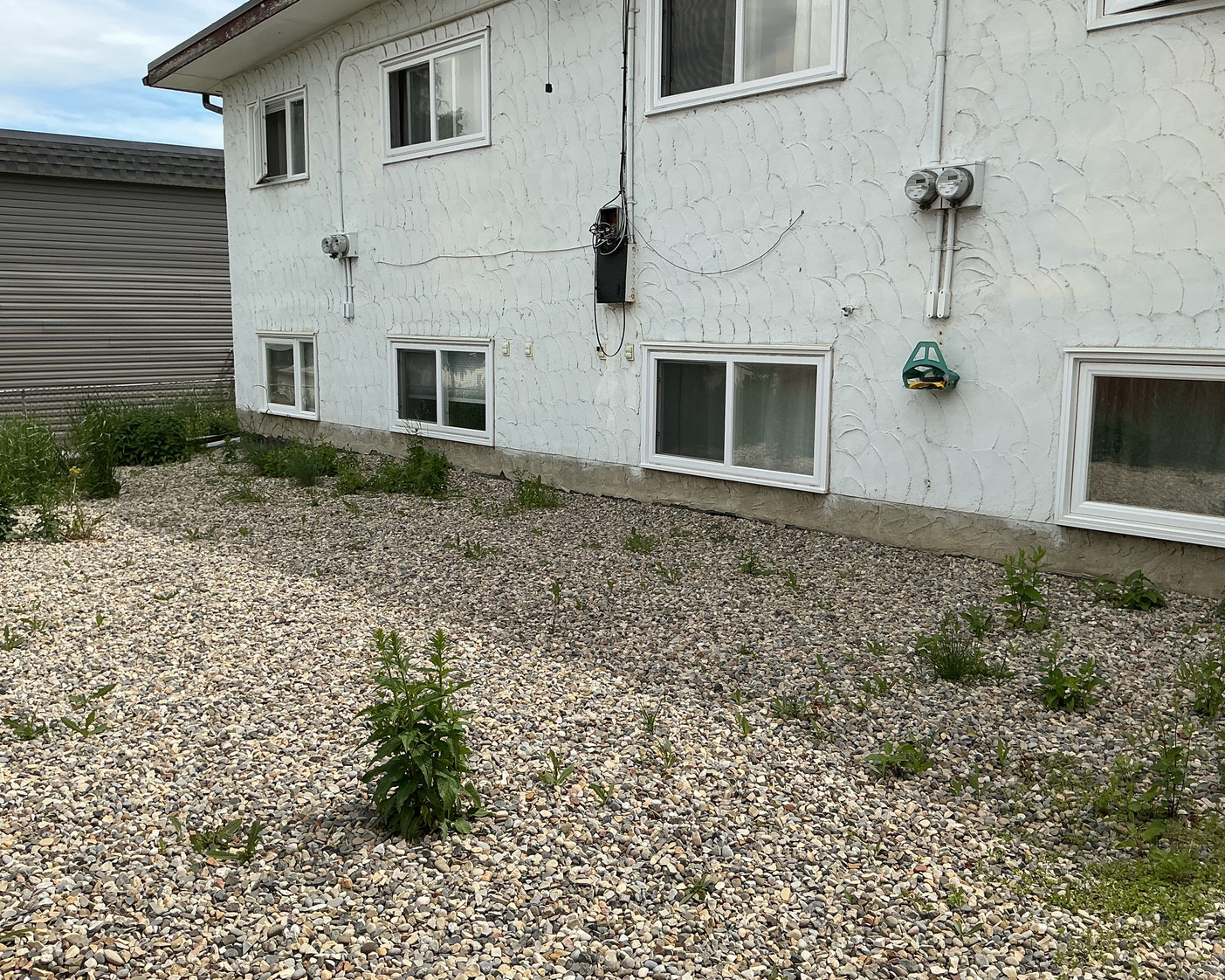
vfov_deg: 47.1
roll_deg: -0.6
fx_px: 1124
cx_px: 651
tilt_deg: -7.3
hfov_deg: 57.1
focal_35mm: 31
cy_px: 485
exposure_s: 1/1912
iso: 25
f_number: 1.8
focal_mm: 3
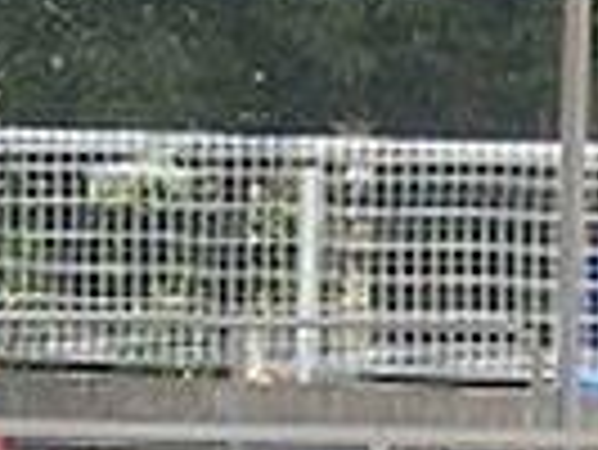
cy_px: 220
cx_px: 364
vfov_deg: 5.8
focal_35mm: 255
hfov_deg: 7.8
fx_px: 4409
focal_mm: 11.4
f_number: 4.5
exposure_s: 1/320
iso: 80
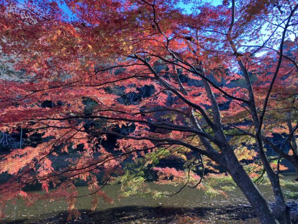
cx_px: 149
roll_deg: +0.1
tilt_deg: +11.5
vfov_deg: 49.7
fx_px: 241
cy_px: 112
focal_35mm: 28
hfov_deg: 63.4
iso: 40
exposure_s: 1/160
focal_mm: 3.99
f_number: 1.8
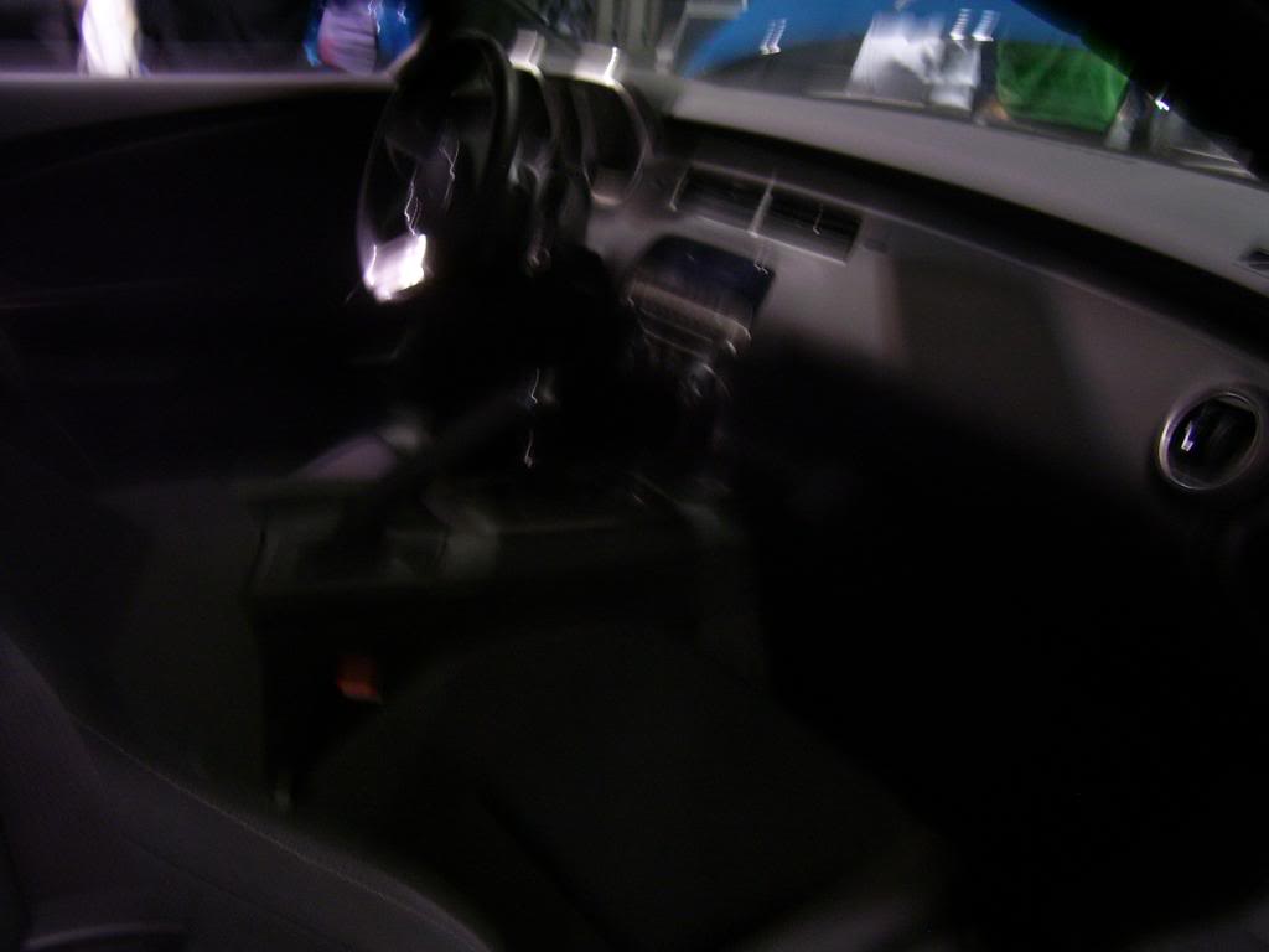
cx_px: 634
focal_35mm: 34
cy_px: 476
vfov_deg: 41.8
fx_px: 1246
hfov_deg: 54.0
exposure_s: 1/8
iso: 160
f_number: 2.7
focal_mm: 5.6
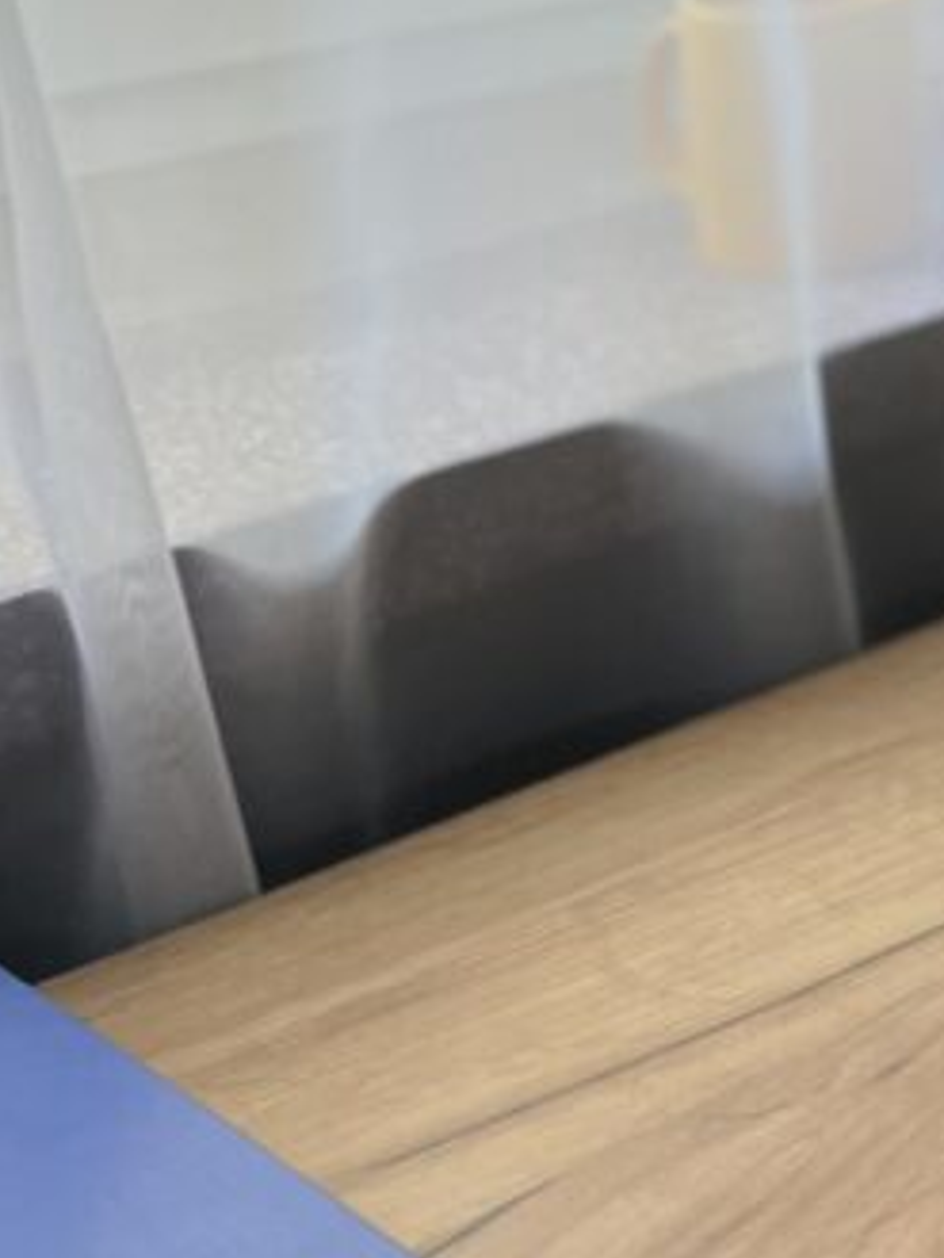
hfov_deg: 16.4
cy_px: -329
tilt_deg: -4.5
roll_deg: +2.0
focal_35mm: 81
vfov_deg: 21.9
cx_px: 1460
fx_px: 2943
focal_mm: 5.1
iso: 100
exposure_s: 1/122
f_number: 1.6
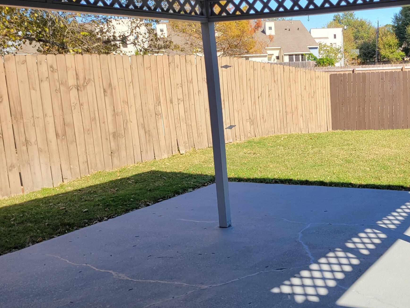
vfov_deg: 32.2
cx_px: 351
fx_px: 533
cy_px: 167
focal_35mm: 45
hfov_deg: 39.7
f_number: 1.8
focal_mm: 5.4
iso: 40
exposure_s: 1/955
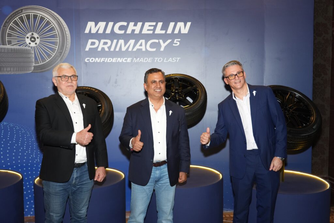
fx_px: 334
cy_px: 112
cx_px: 167
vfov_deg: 36.9
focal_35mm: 36
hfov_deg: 53.1
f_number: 4
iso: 1250
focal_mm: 36
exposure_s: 1/250
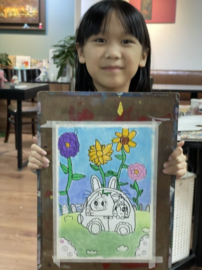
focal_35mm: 52
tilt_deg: -12.8
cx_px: 101
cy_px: 135
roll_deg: -1.1
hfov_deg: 28.0
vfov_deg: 36.8
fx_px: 405
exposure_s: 1/50
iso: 200
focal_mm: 6
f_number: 2
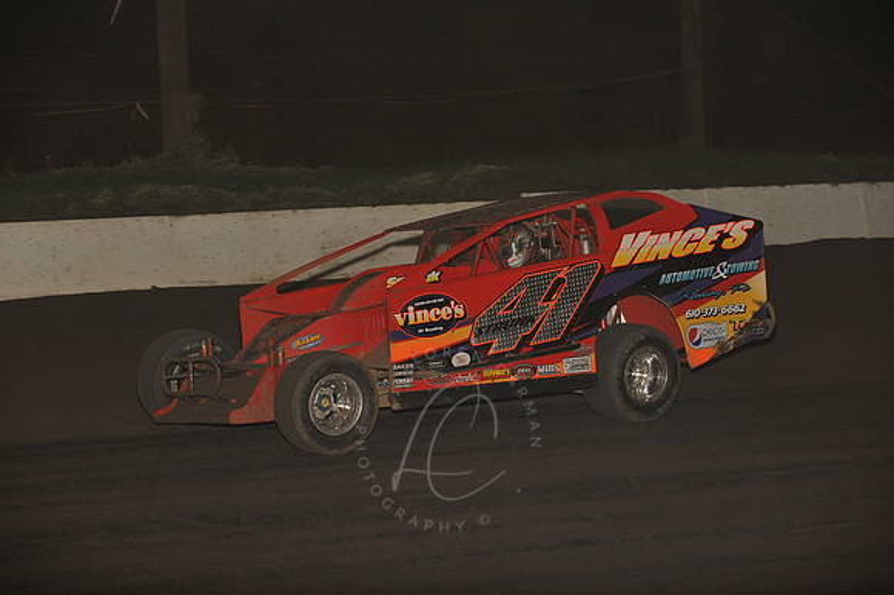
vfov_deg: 11.0
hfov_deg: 16.4
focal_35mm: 125
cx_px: 447
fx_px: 3102
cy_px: 298
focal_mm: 125
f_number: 6.3
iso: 640
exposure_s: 1/320
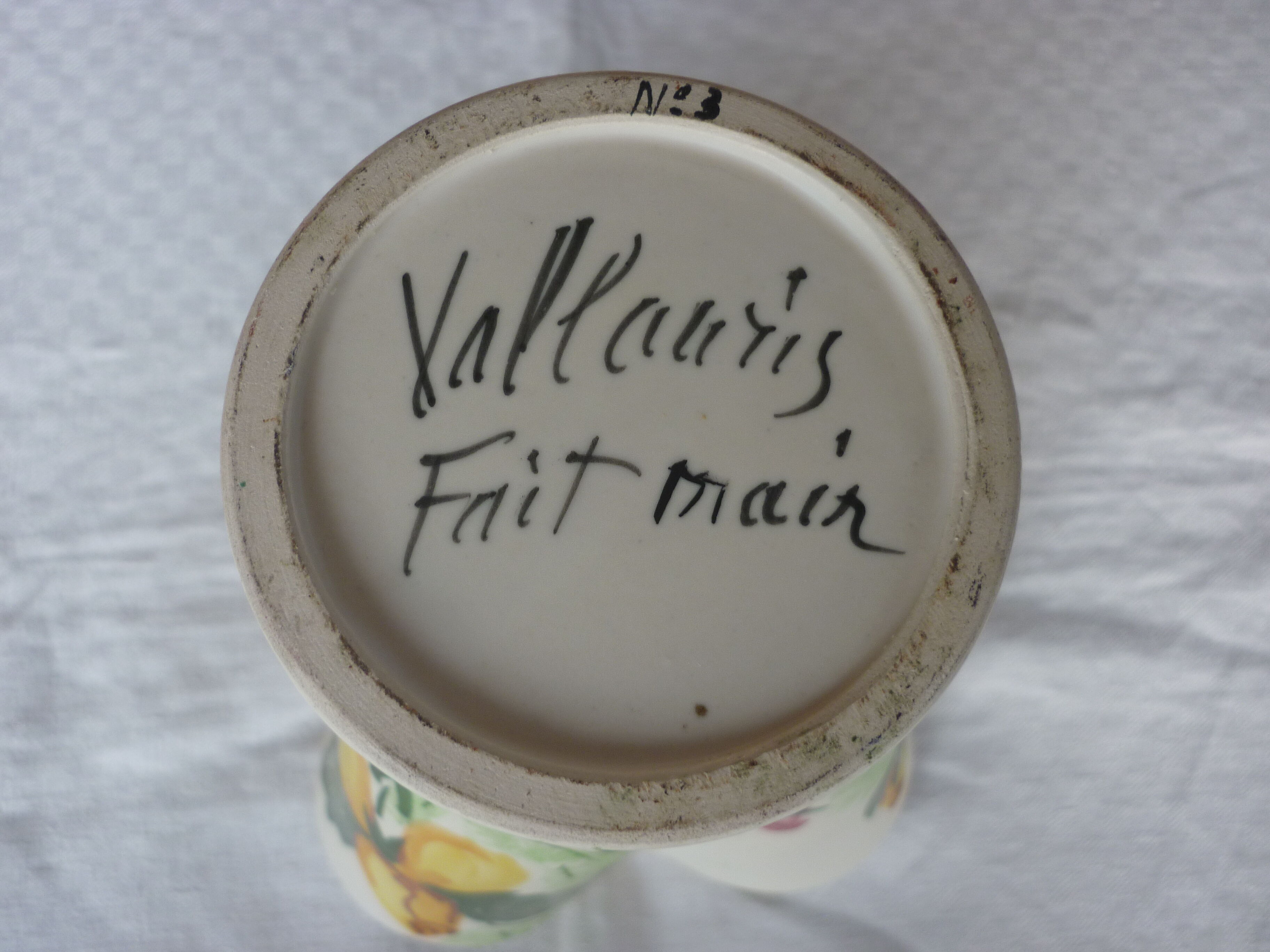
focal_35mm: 33
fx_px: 1211
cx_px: 635
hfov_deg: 55.4
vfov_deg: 42.9
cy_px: 476
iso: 80
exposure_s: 1/40
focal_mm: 5.5
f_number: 2.8
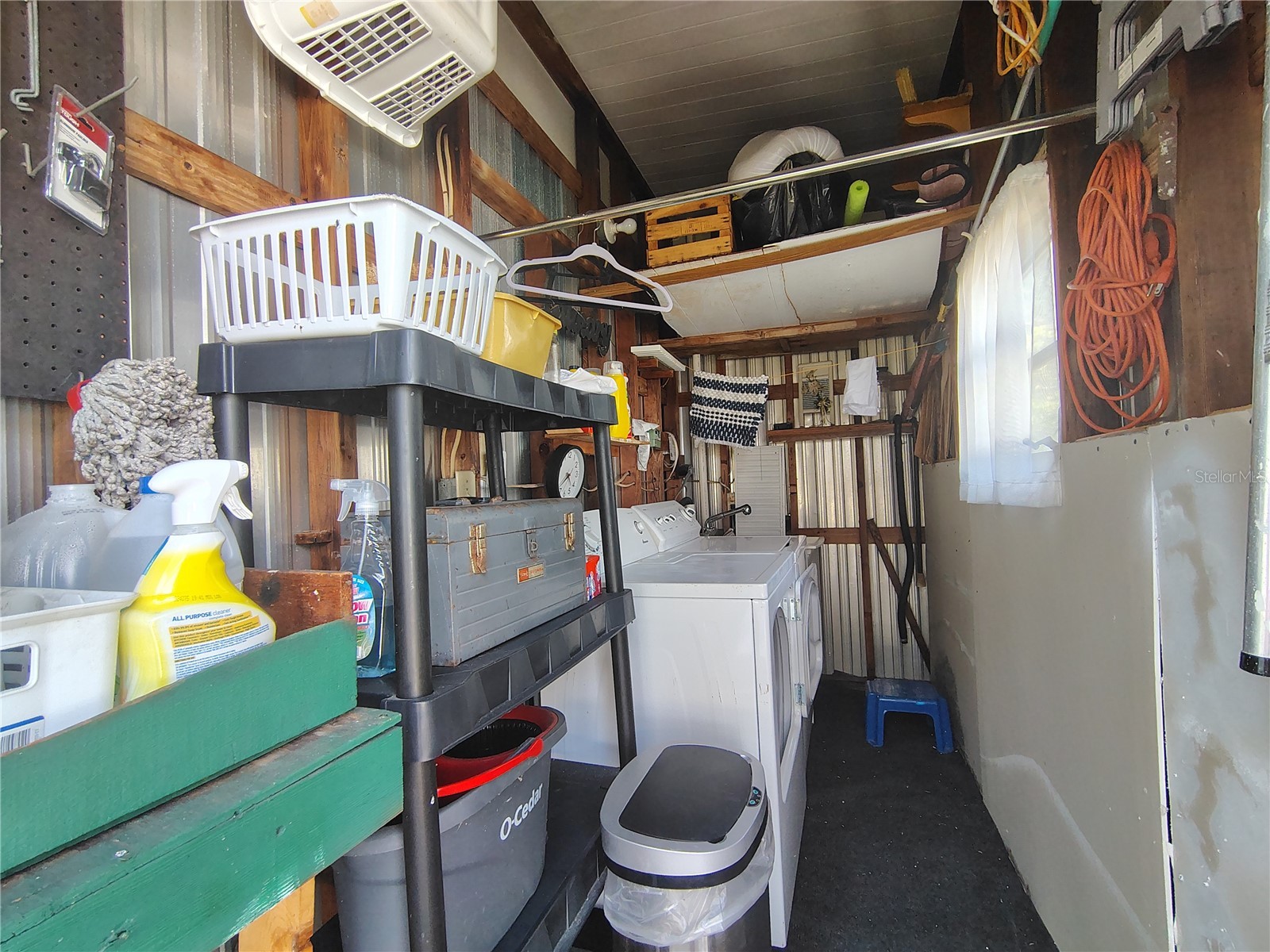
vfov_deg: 78.1
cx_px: 635
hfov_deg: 94.5
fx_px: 587
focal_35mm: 16
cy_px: 476
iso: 344
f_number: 2.2
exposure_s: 1/60
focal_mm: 2.13
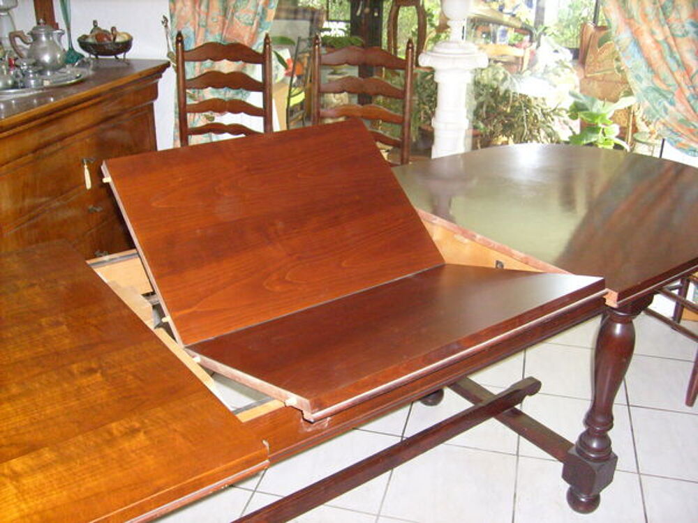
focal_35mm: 35
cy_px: 262
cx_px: 349
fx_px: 706
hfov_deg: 52.6
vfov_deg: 40.7
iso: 160
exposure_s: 1/45
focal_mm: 5.8
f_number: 2.8
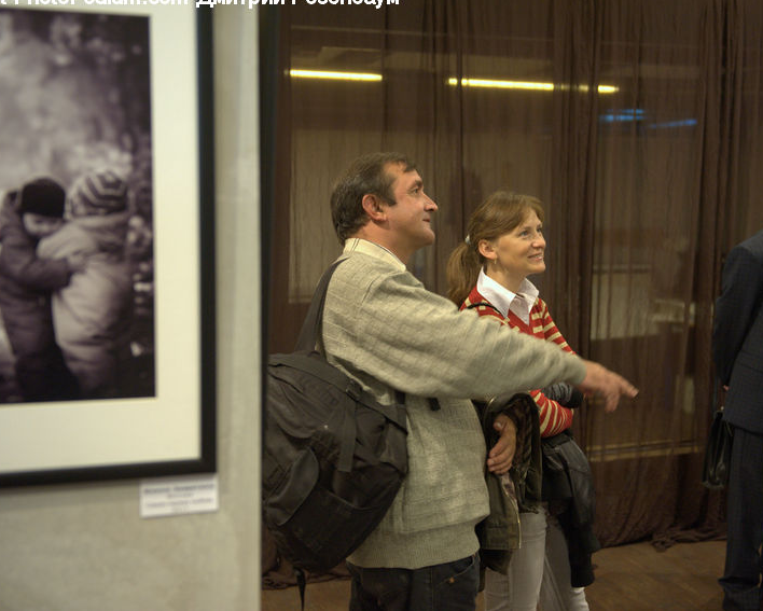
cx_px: 400
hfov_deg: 37.3
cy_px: 293
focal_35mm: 50
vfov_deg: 30.3
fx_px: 1130
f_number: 2.8
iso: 1250
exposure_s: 1/100
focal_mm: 42
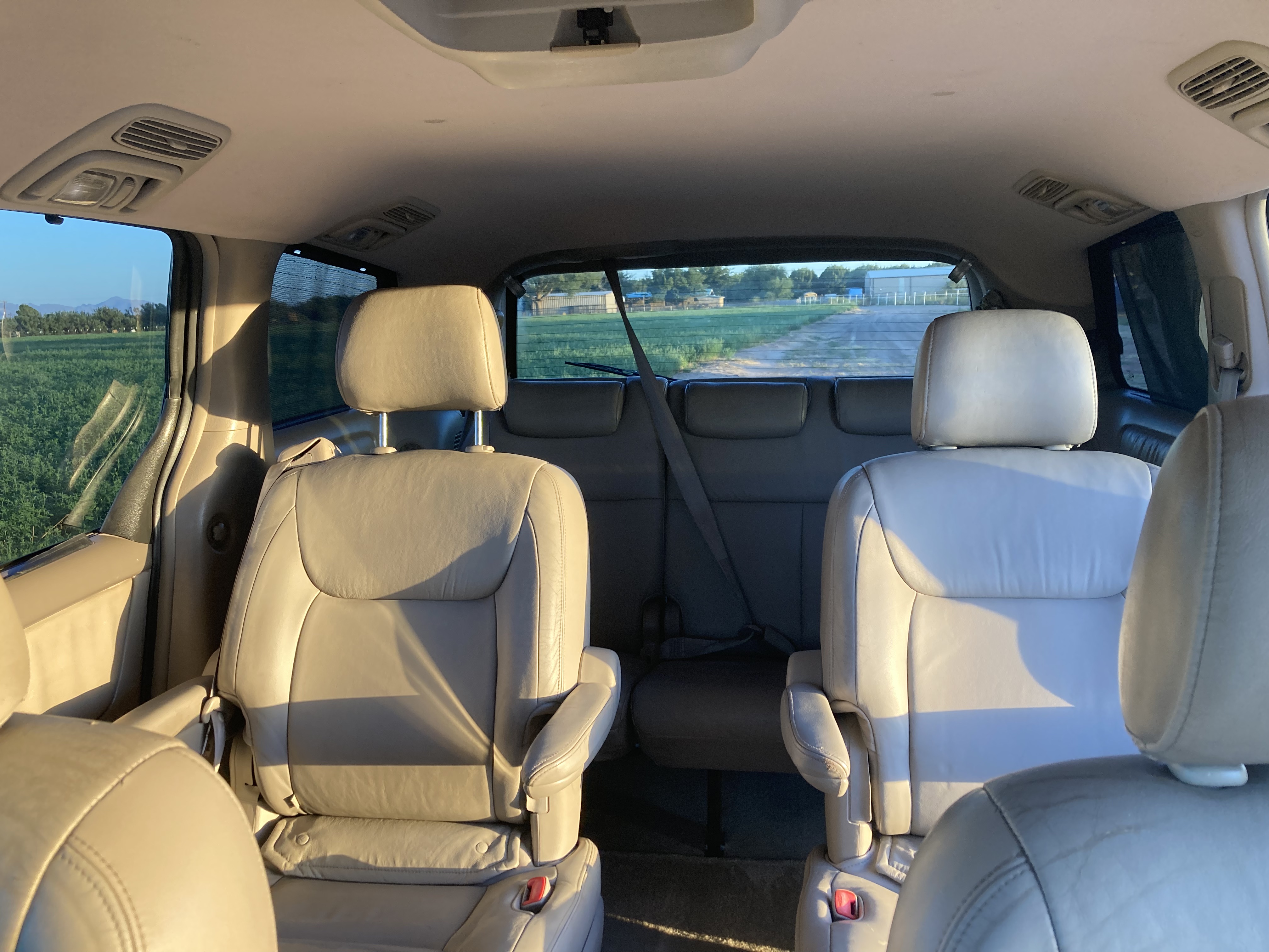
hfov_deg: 63.4
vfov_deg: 49.7
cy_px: 476
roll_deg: +3.2
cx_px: 634
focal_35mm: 28
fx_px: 1026
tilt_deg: -9.0
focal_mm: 3.99
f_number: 1.8
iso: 80
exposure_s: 1/113
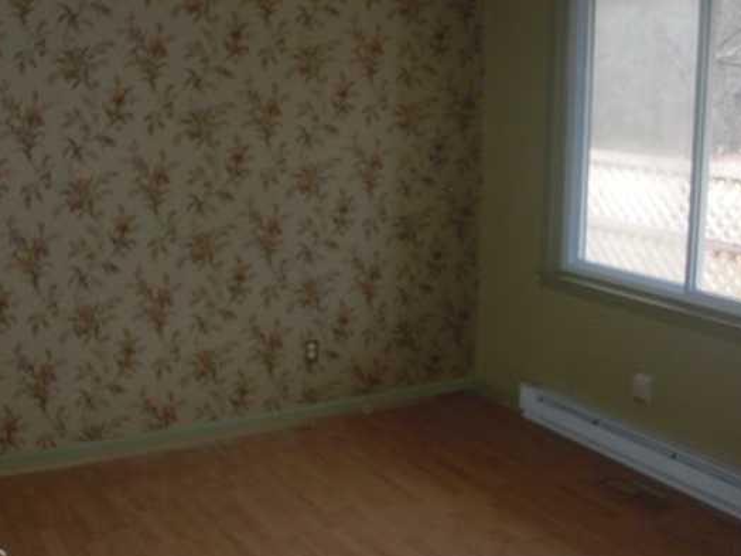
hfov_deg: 42.8
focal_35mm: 44
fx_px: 942
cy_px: 238
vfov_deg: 32.8
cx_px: 305
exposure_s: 1/60
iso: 200
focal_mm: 6.3
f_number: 2.8
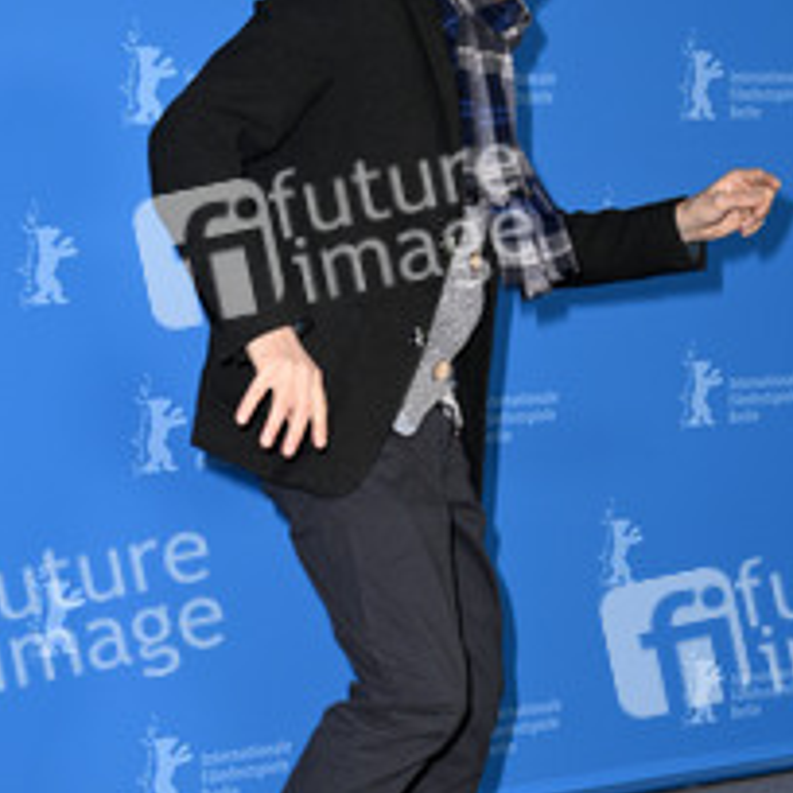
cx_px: 447
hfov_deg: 16.9
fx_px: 2670
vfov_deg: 16.9
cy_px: 431
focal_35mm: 103
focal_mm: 62
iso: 1000
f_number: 5.6
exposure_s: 1/250
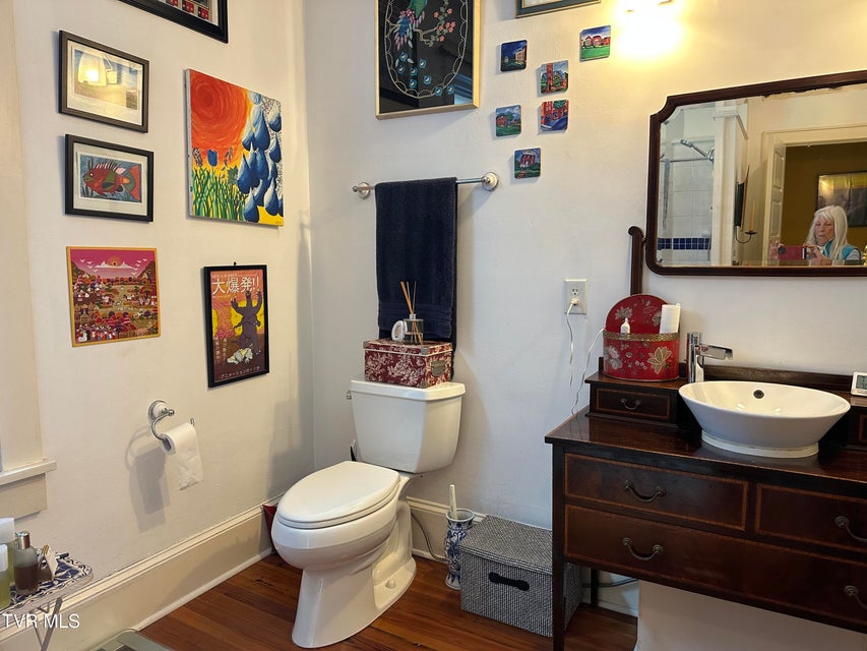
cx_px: 434
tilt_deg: -5.1
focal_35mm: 24
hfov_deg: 71.6
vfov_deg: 56.8
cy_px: 326
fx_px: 601
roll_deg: +0.9
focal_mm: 6.86
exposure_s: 1/60
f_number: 1.78
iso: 200
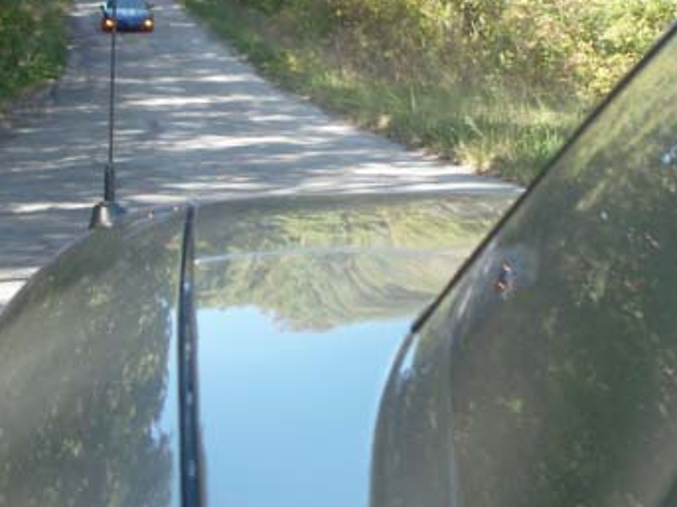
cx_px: 375
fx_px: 1642
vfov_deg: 17.2
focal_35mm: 84
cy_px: 10
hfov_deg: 23.3
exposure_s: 1/250
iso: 64
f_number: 2.8
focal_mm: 7.54
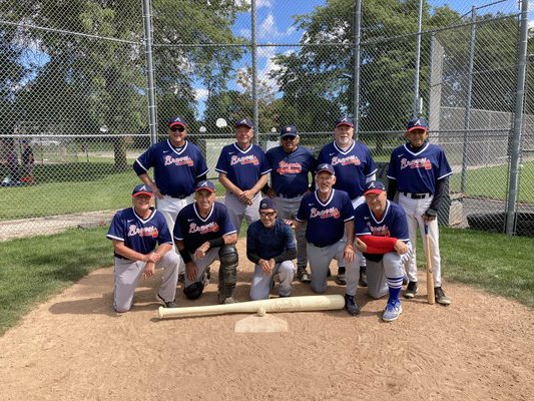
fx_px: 432
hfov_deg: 63.4
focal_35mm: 28
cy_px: 200
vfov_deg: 49.8
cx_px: 267
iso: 20
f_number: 1.8
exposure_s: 1/1080
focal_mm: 3.99
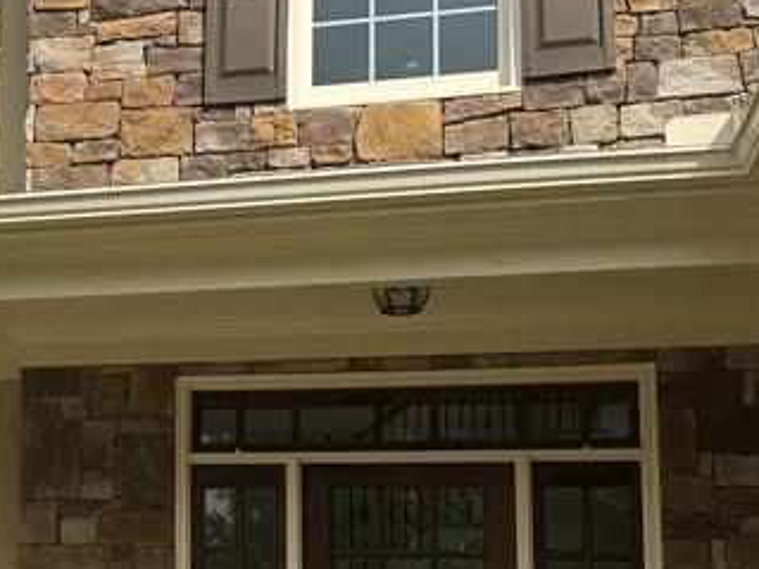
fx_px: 1688
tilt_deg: +7.4
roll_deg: -2.7
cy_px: 429
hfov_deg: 23.4
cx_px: -126
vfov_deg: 19.0
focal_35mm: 77
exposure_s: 1/4049
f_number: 1.78
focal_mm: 6.76
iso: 80
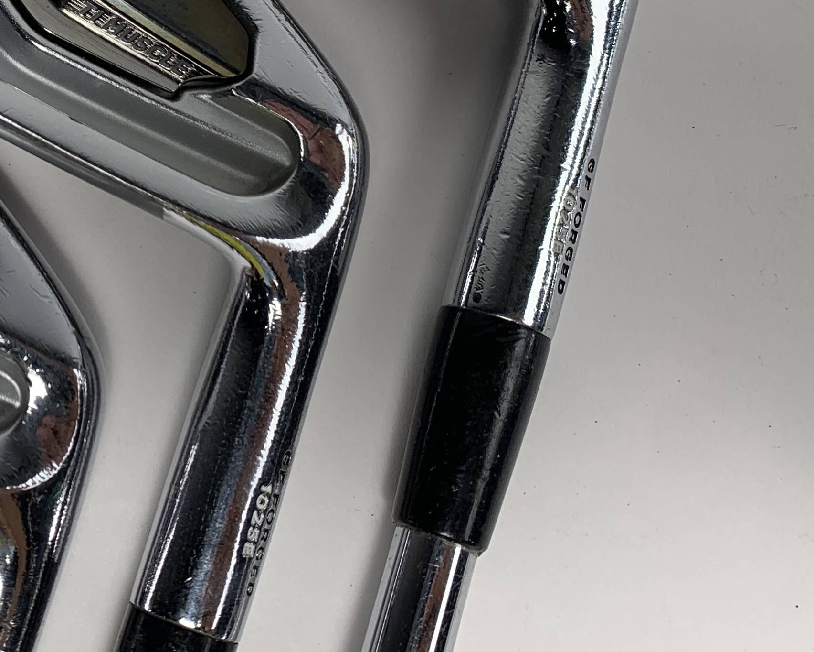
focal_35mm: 60
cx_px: -31
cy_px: 36
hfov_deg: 29.1
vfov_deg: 24.5
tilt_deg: -74.7
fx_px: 1445
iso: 25
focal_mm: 4.25
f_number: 1.8
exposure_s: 1/167
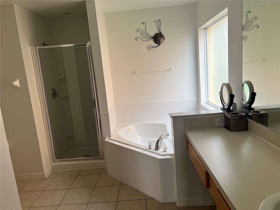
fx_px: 210
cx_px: 140
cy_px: 105
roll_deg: +5.7
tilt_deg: -10.7
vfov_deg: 53.1
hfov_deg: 67.3
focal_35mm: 26
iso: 40
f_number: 1.5
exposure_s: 1/186
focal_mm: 5.7
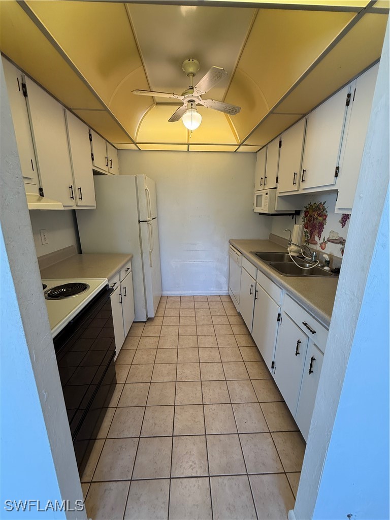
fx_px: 210
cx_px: 195
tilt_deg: -13.0
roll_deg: -1.1
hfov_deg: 85.7
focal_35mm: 14
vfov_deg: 102.1
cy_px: 260
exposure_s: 1/120
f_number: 2.2
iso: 125
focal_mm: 2.22
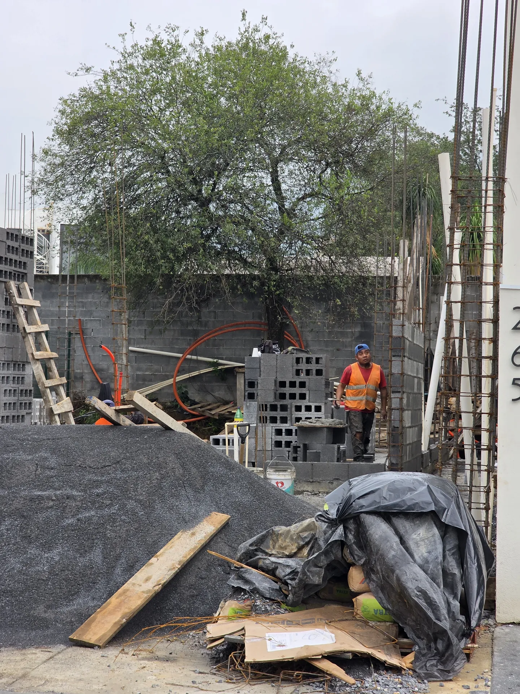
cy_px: 347
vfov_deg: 28.2
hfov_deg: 21.3
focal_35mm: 69
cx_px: 260
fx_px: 1382
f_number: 2.4
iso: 50
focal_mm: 7.9
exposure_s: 1/1108
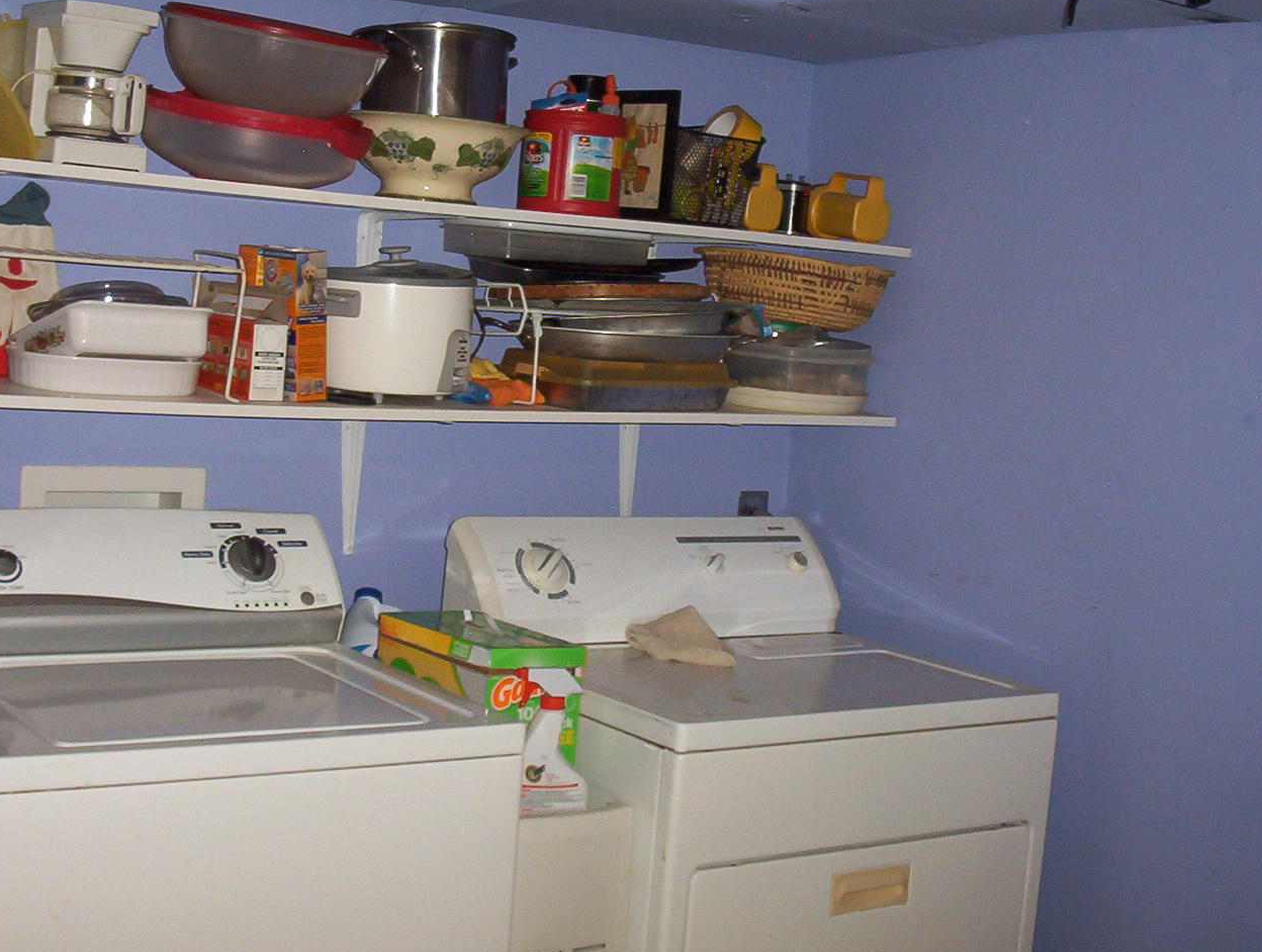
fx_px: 1864
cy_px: 414
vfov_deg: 28.6
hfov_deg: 37.4
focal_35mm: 51
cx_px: 576
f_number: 4.5
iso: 140
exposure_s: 1/30
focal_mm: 6
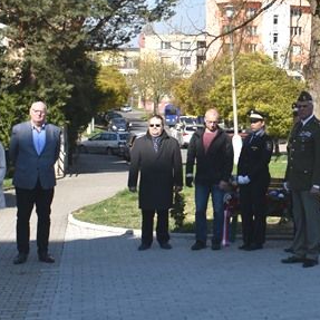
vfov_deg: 21.0
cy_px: 103
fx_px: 858
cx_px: 304
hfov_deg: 20.6
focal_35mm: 82
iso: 100
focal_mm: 18
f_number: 11
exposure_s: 1/200
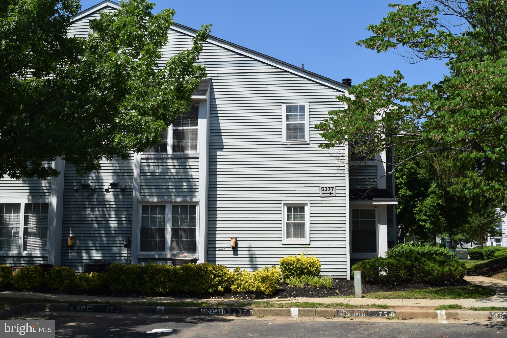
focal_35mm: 42
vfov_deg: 31.9
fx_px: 591
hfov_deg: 46.4
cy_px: 169
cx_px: 254
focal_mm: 28
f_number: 10
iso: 200
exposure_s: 1/400
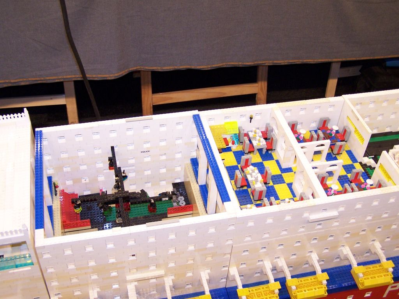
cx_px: 200
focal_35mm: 43
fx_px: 496
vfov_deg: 33.6
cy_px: 150
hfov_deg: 43.9
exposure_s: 1/8
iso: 140
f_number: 2.9
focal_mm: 7.1
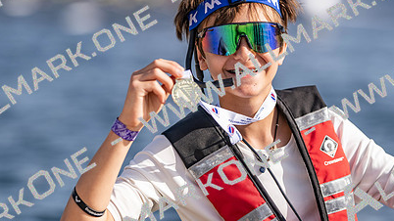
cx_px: 260
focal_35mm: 204
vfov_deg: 5.9
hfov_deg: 10.6
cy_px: 136
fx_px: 2131
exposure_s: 1/5000
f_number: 1.8
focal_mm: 135
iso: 64
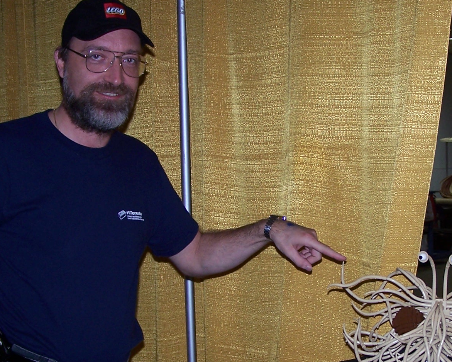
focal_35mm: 73
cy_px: 226
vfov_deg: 20.9
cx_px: 329
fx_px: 977
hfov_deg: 25.8
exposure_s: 1/60
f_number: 2.8
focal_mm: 6.3
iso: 80
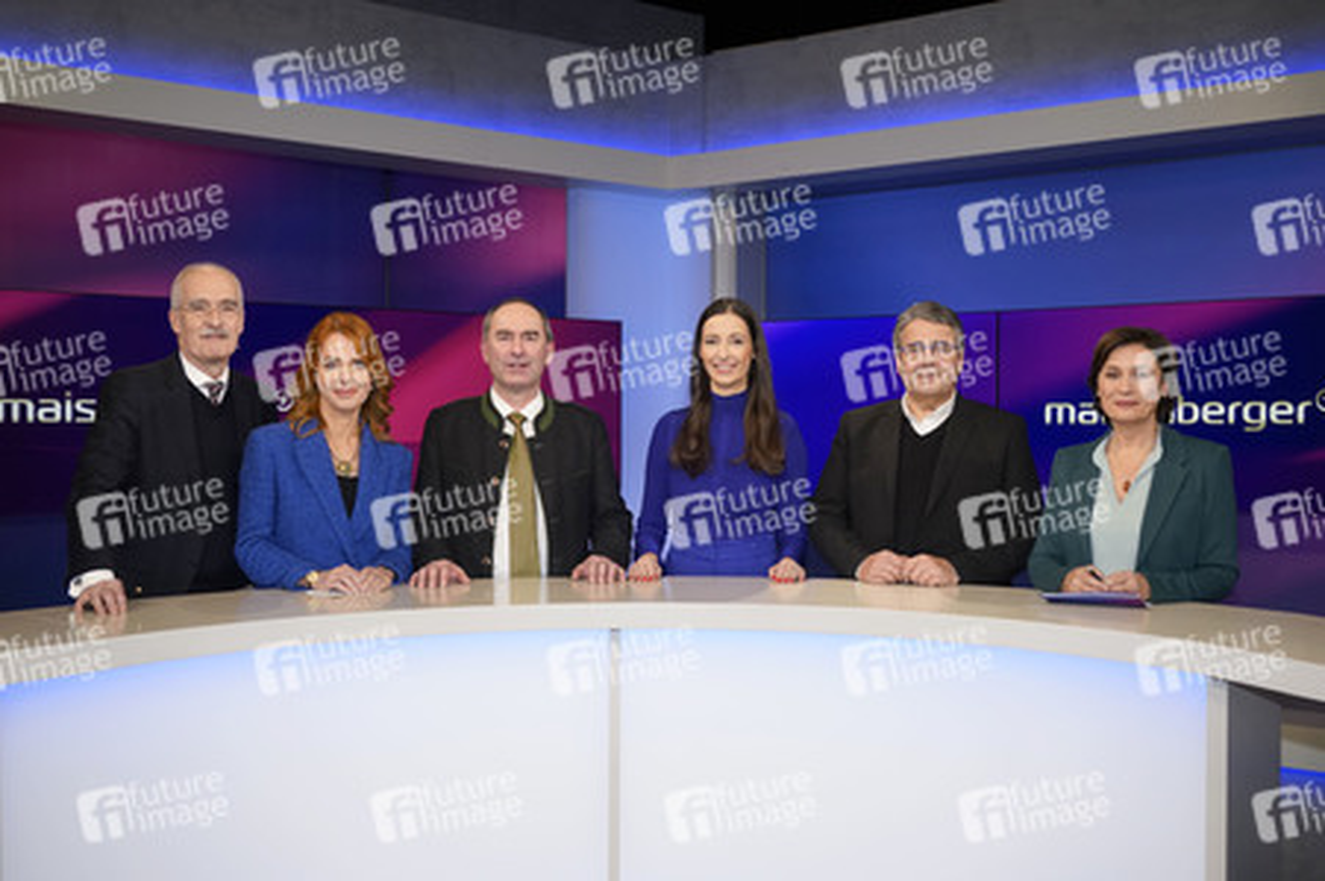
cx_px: 662
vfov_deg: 37.8
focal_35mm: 35
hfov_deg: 54.5
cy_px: 440
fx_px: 1287
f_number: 5
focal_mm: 35
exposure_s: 1/160
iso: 2000
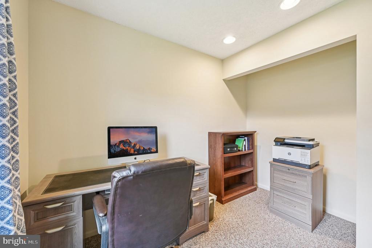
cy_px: 124
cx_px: 186
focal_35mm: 14
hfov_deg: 104.3
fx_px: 145
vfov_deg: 81.1
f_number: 8
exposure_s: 1/10
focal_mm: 14
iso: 400
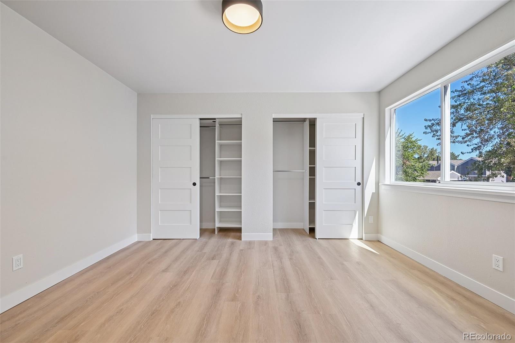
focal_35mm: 14
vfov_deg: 81.2
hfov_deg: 104.3
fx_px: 200
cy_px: 172
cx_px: 258
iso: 110
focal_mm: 14
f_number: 9
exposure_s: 1/15
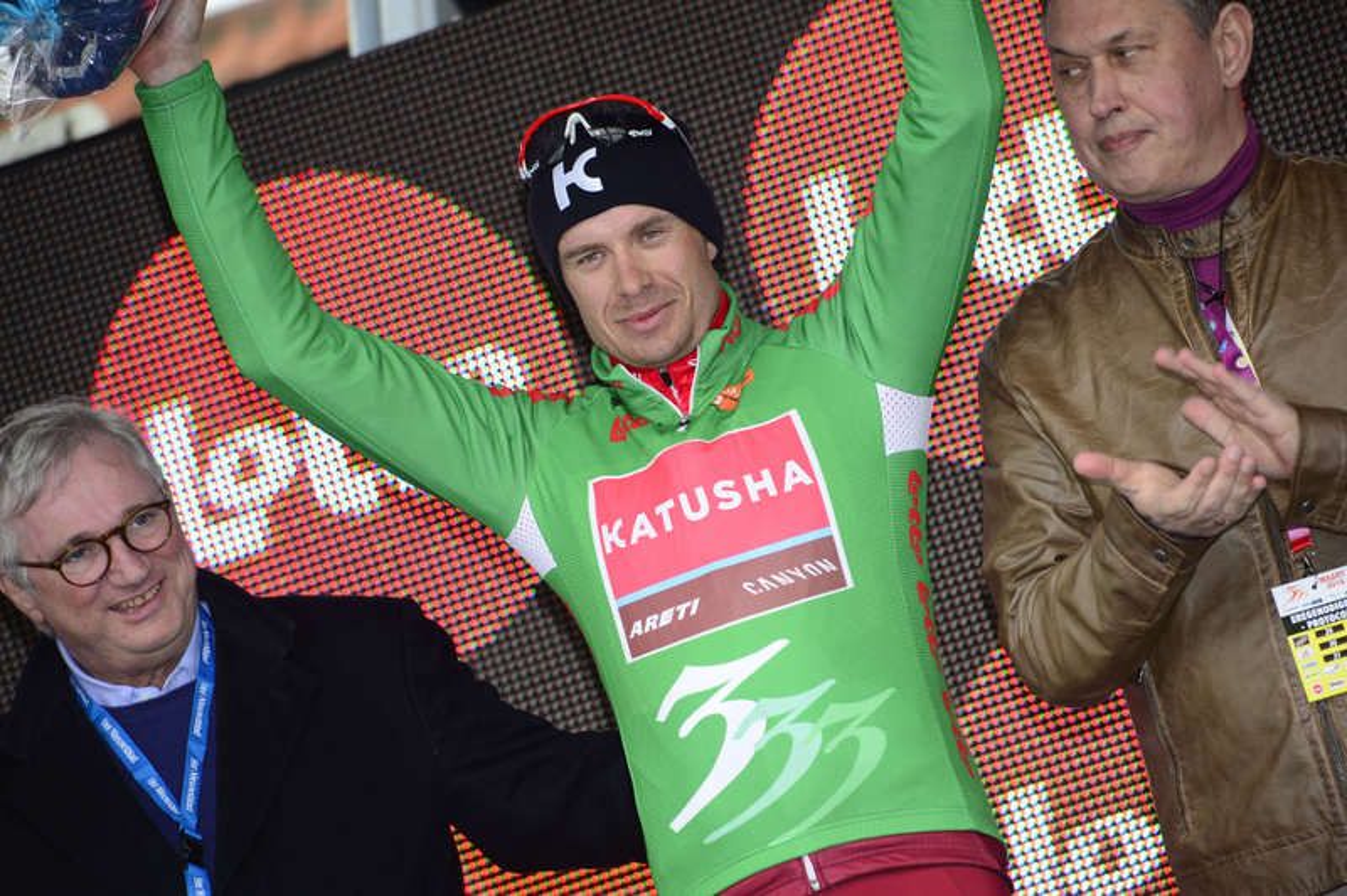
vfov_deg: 6.9
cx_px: 674
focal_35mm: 200
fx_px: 7477
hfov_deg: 10.3
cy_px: 448
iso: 200
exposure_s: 1/250
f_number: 5
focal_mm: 200
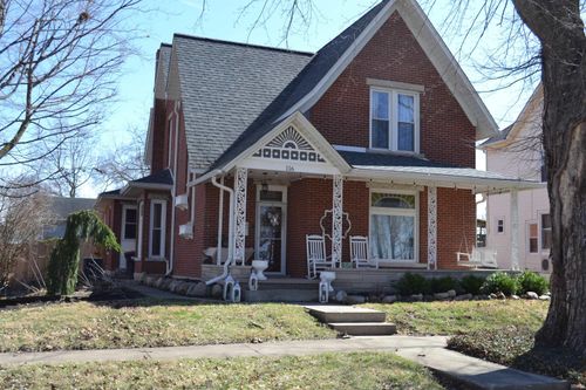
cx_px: 293
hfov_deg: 49.6
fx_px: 635
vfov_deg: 34.2
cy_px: 195
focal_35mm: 39
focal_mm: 26
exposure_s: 1/160
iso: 100
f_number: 6.3
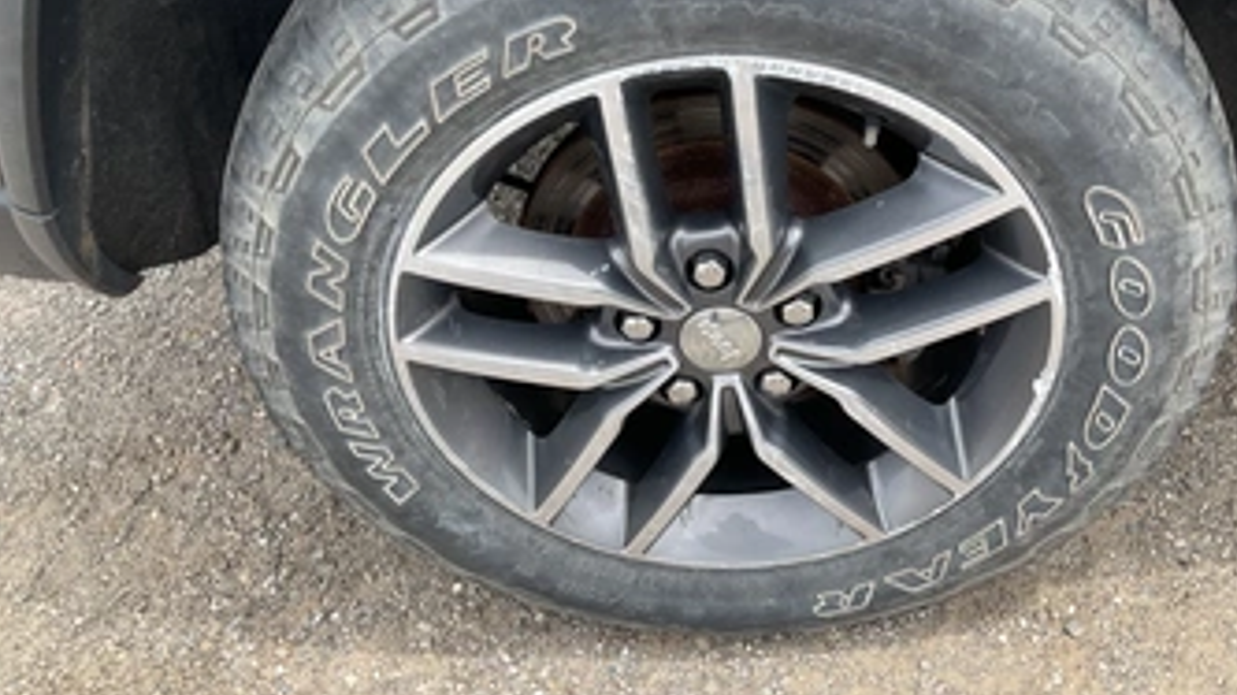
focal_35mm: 38
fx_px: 1246
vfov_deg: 30.9
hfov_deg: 52.8
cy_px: 227
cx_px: 654
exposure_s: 1/348
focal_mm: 3
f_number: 1.8
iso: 25
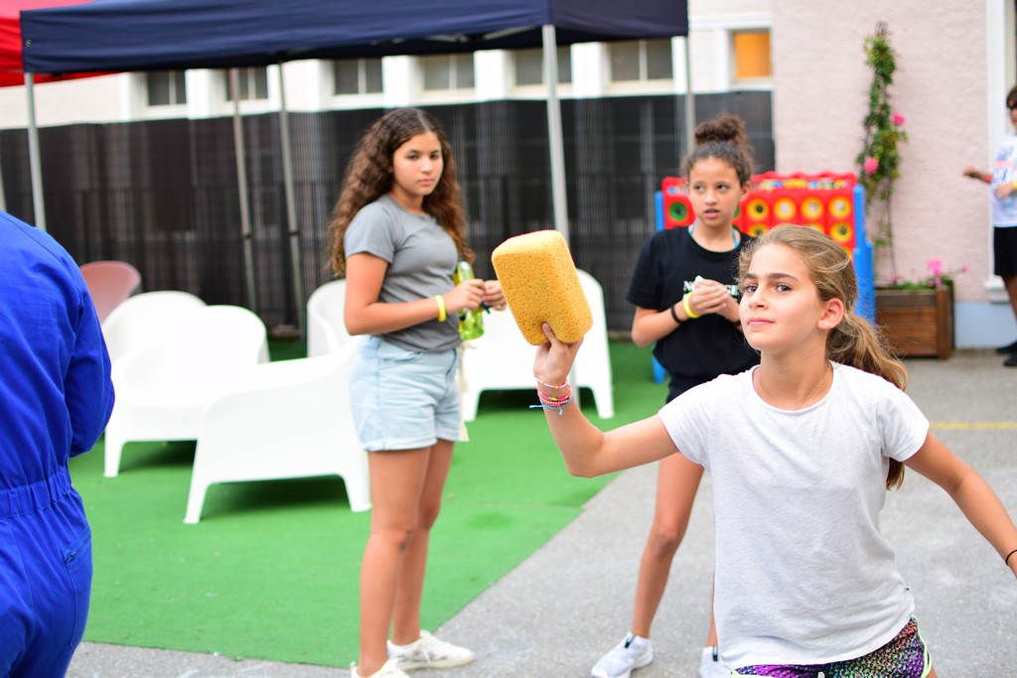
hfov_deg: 37.8
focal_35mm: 52
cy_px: 339
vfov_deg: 25.8
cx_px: 508
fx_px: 1483
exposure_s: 1/250
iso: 400
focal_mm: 35
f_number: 2
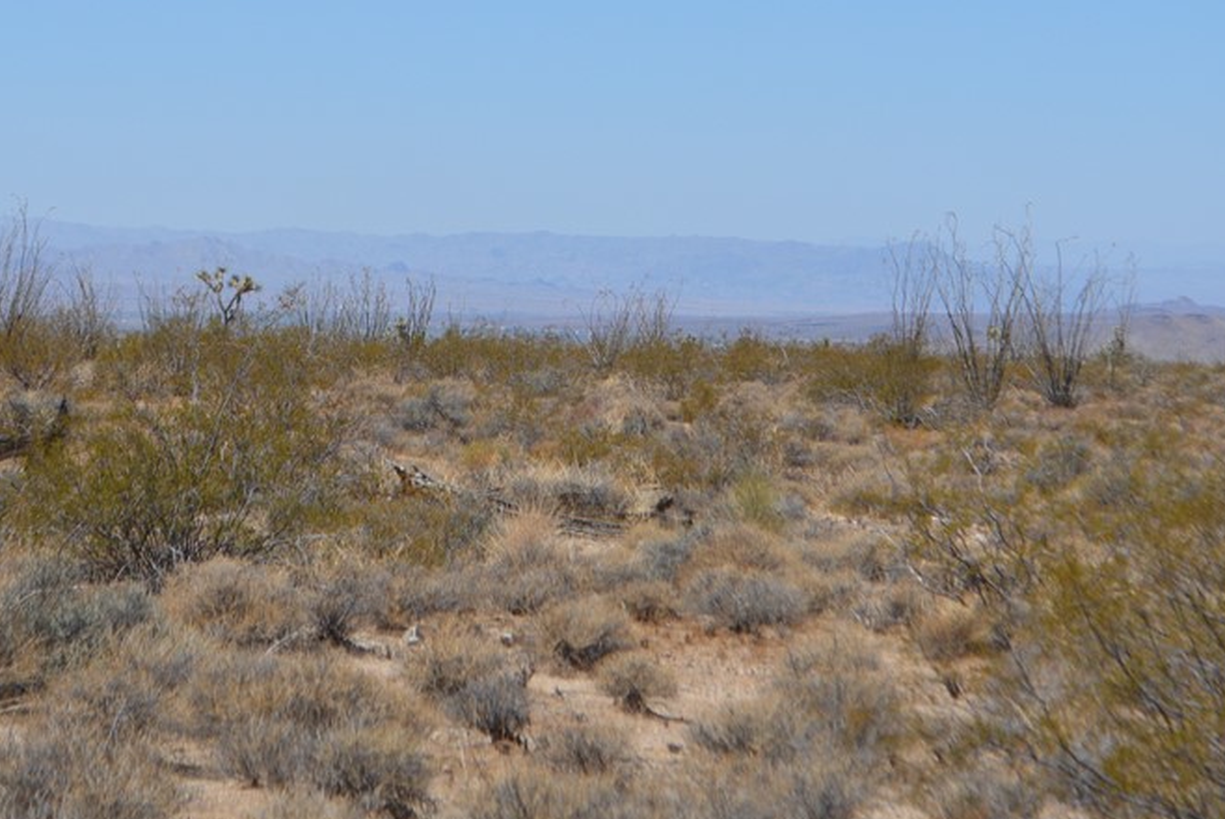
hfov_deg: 15.1
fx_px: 4626
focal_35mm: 136
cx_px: 620
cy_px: 225
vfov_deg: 10.1
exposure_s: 1/2000
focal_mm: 55
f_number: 7.1
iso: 400
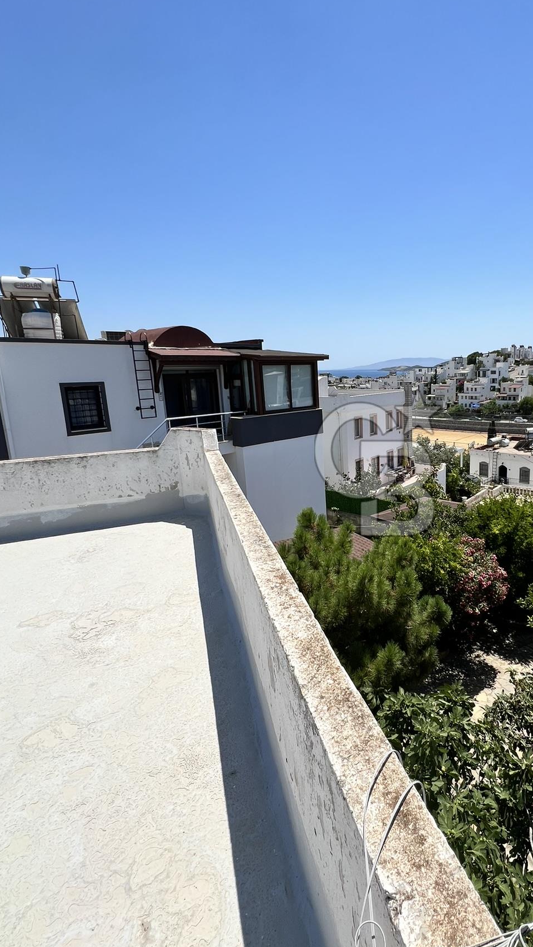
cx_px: 378
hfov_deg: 61.5
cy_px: 464
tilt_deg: -11.5
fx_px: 427
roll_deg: +1.2
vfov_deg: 95.9
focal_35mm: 17
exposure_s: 1/1845
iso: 32
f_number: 1.8
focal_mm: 1.57
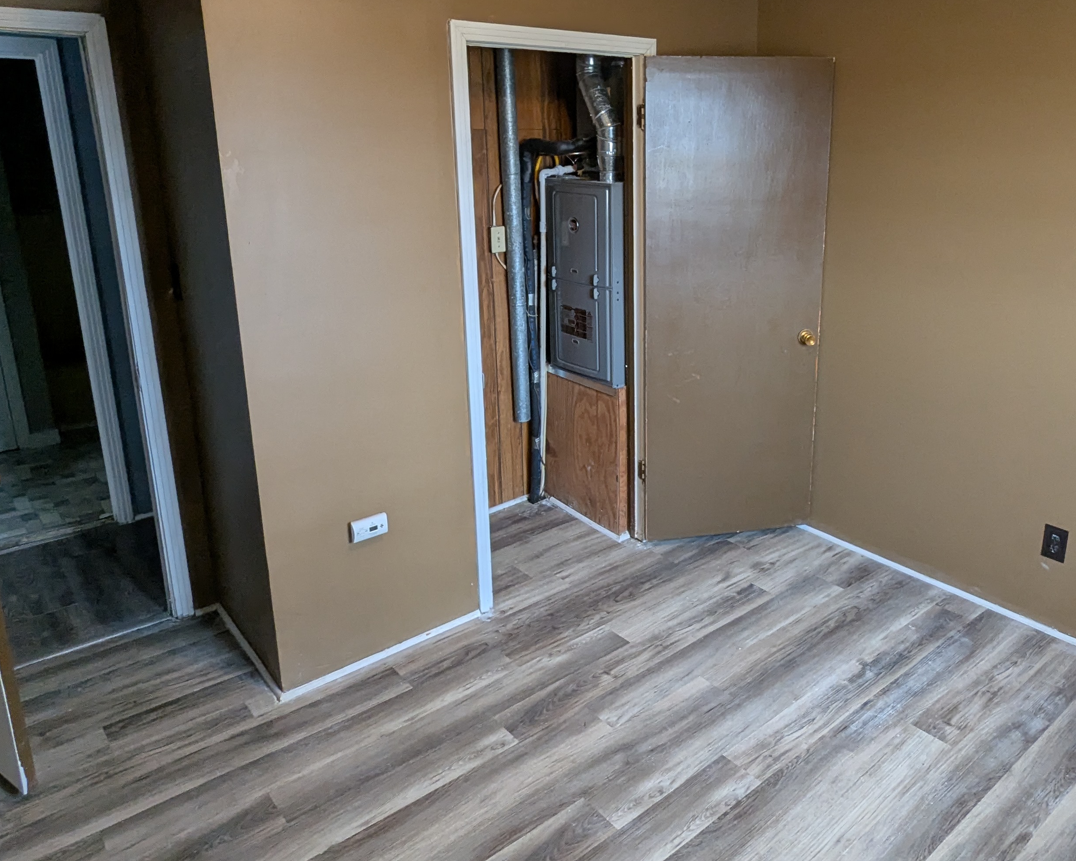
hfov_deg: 65.4
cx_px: 645
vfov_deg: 54.6
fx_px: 828
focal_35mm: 26
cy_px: 347
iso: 221
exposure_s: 1/40
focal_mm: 2.35
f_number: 2.2
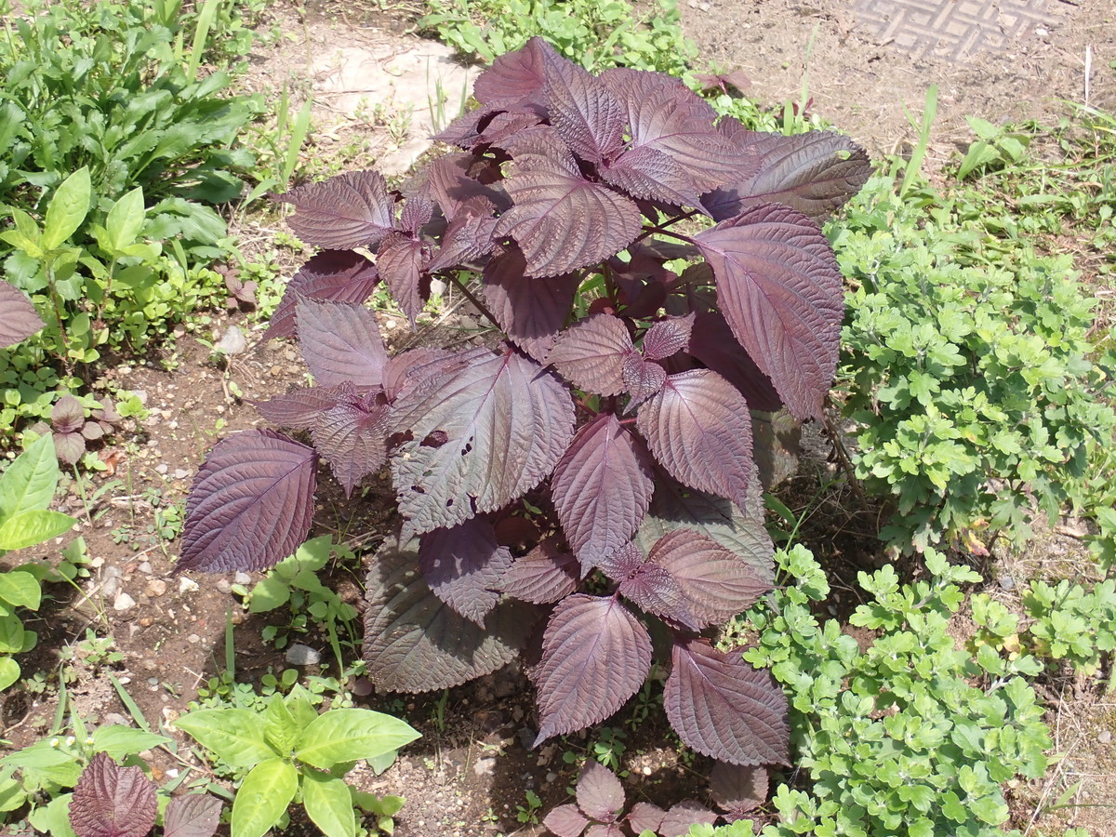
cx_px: 558
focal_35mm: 62
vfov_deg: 23.7
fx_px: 1999
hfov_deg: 31.2
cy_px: 418
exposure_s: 1/160
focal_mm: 11.09
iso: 100
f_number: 5
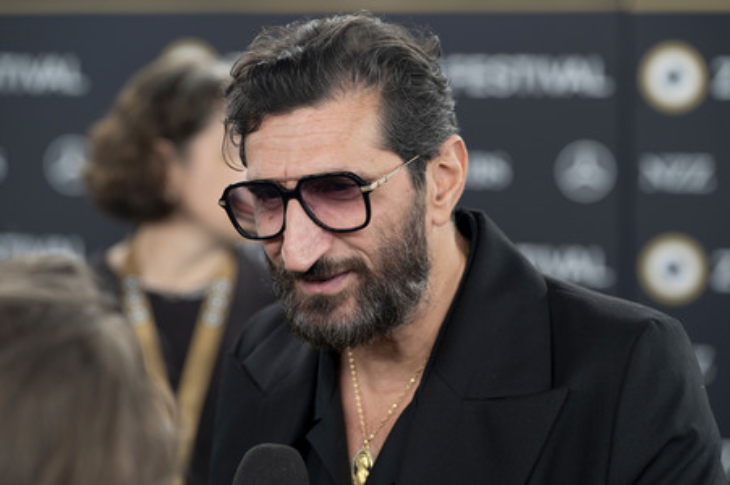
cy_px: 242
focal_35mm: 135
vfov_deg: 10.1
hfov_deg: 15.2
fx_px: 2735
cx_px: 365
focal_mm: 135
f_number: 4
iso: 400
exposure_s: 1/200
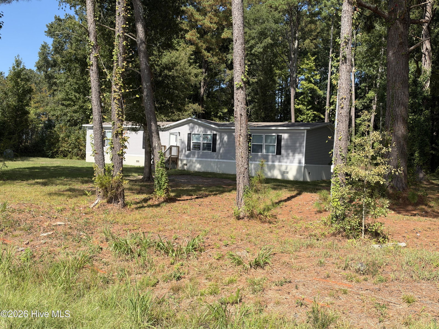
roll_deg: -2.5
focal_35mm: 34
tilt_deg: +0.0
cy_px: 164
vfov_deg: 41.8
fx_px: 431
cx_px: 220
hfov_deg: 54.0
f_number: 1.8
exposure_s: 1/2146
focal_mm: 6.93
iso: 64
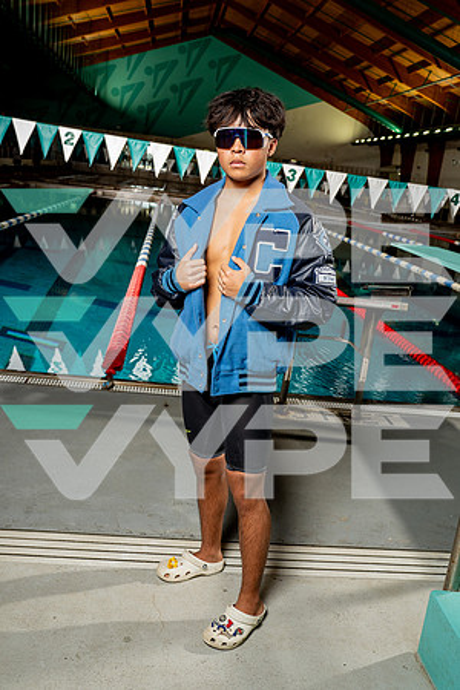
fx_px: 613
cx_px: 230
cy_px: 345
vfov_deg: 58.7
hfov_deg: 41.1
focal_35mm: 32
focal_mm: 32
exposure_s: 1/250
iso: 640
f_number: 5.6
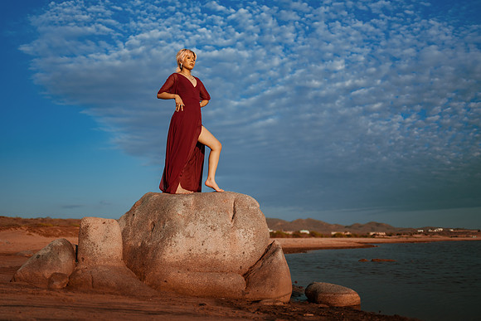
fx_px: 468
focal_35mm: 35
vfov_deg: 37.9
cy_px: 160
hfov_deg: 54.4
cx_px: 240
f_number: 1.4
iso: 100
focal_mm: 35
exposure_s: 1/8000
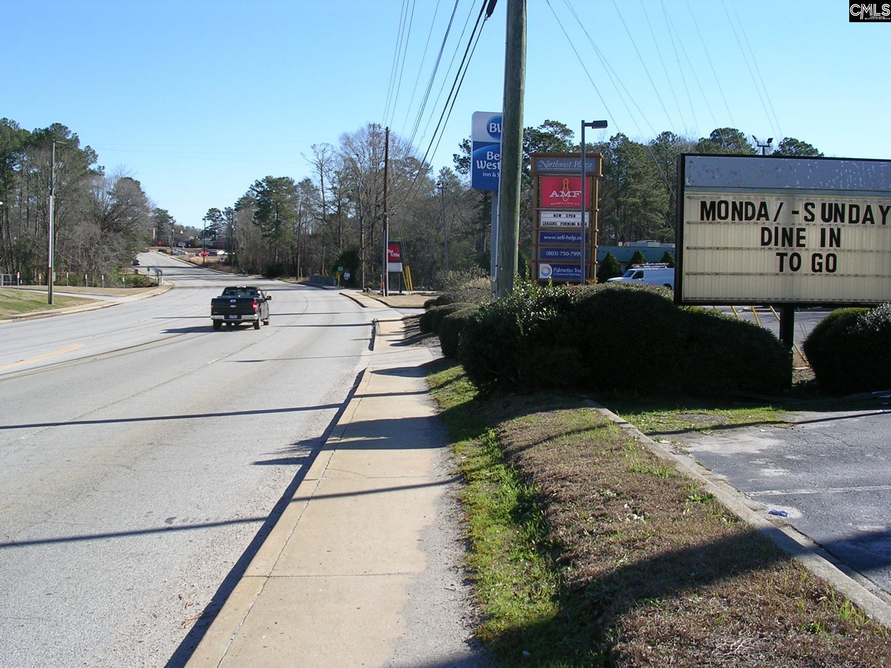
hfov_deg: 49.0
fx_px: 978
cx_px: 446
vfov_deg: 37.7
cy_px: 334
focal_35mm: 38
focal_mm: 5.8
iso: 50
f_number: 5.6
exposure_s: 1/207
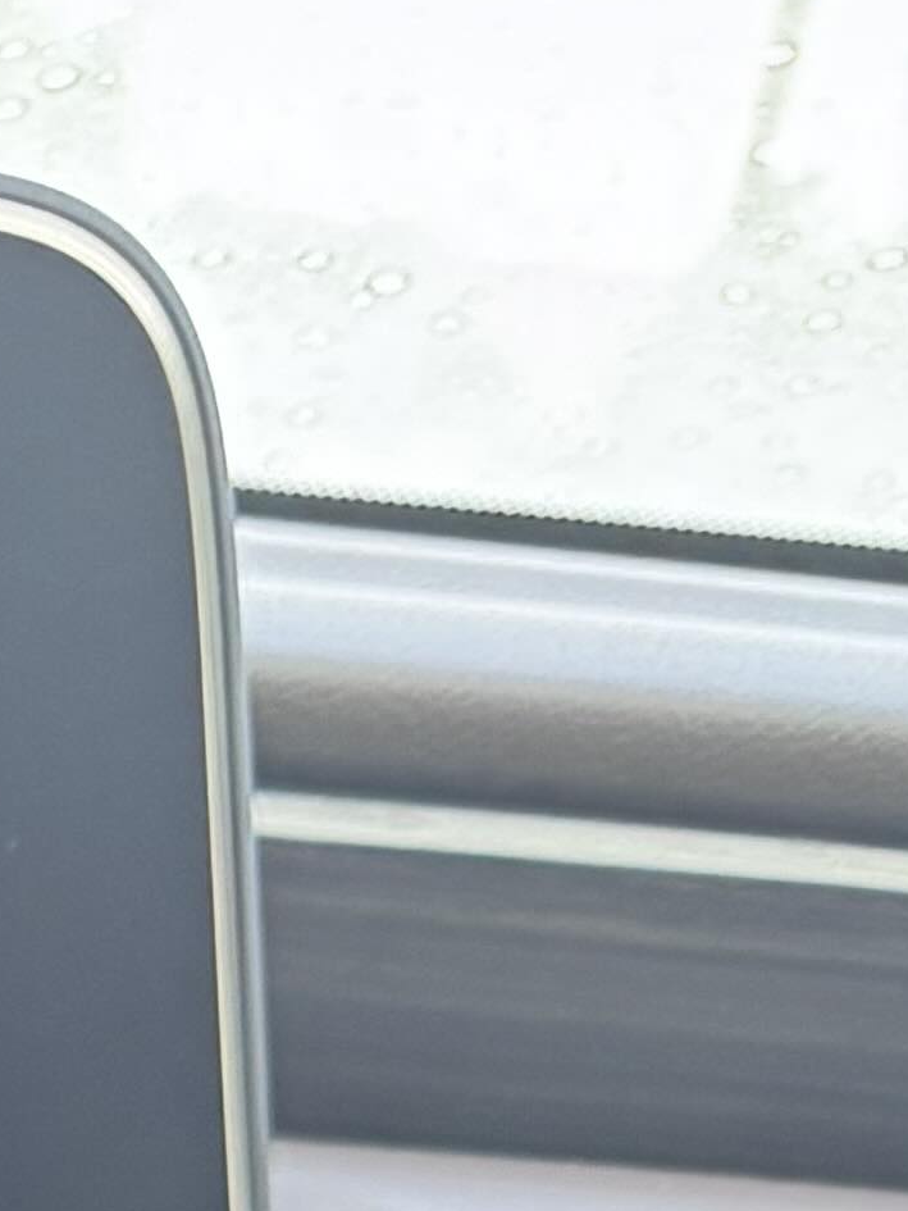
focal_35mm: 145
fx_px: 5070
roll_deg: -3.5
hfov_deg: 8.9
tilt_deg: -30.4
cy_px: 3523
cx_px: -1538
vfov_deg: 10.3
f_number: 1.78
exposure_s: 1/60
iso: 250
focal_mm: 6.76
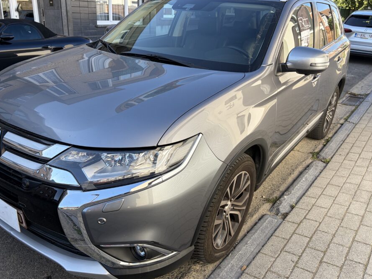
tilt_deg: -17.8
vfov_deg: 46.8
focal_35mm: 30
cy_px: 130
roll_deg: -2.1
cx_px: 161
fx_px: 323
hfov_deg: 59.7
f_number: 1.6
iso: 50
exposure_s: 1/586
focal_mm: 5.96
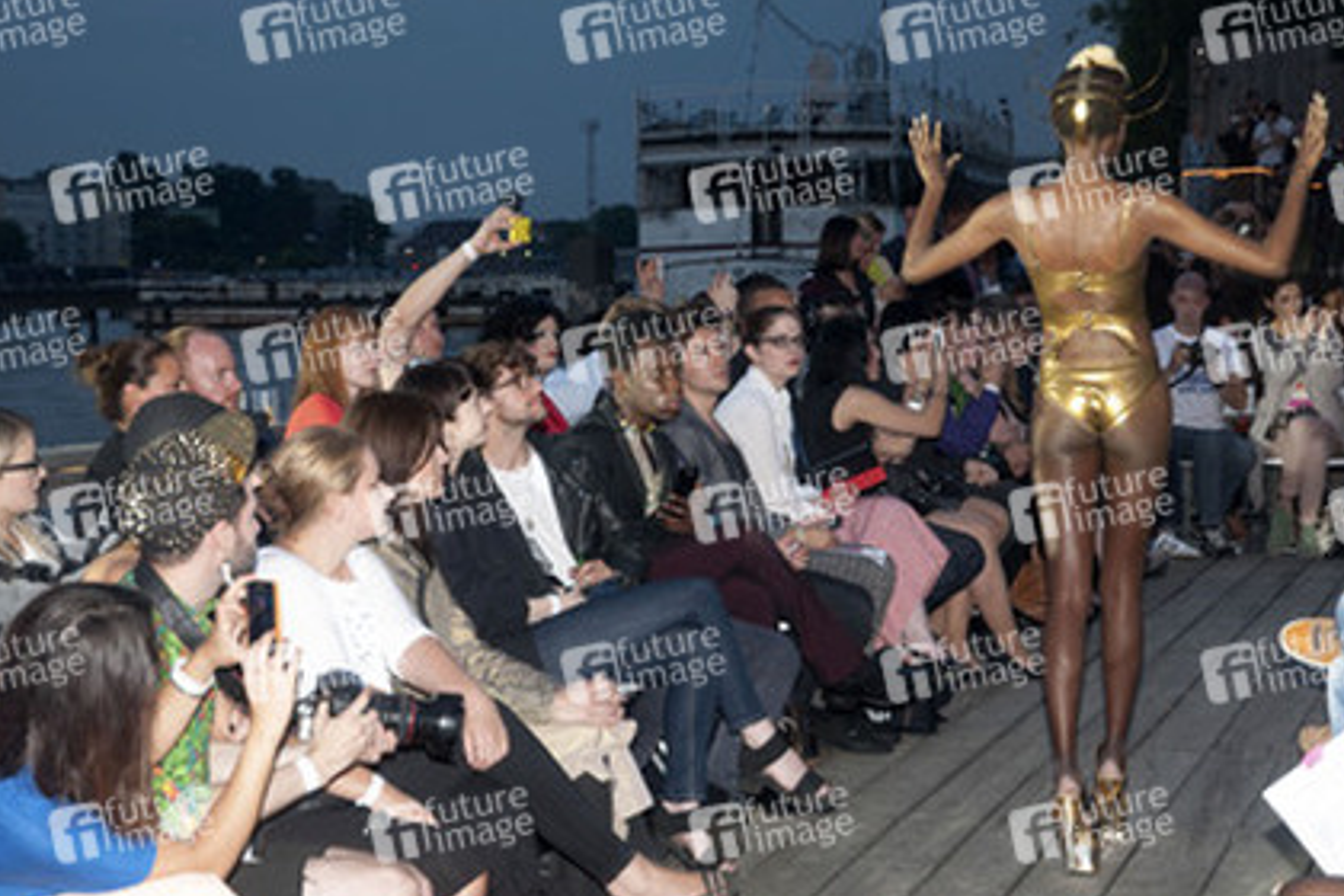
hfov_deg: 27.3
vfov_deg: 18.4
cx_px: 685
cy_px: 426
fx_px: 2762
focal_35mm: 74
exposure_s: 1/30
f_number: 5.6
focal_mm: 46
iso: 400
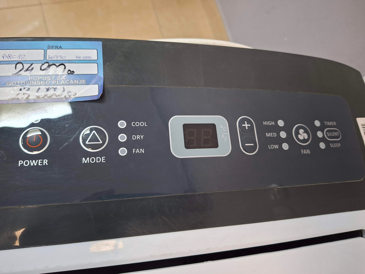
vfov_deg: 58.9
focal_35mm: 23
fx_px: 243
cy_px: 137
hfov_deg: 73.9
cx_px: 182
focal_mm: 5.54
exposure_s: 1/50
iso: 250
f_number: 1.8
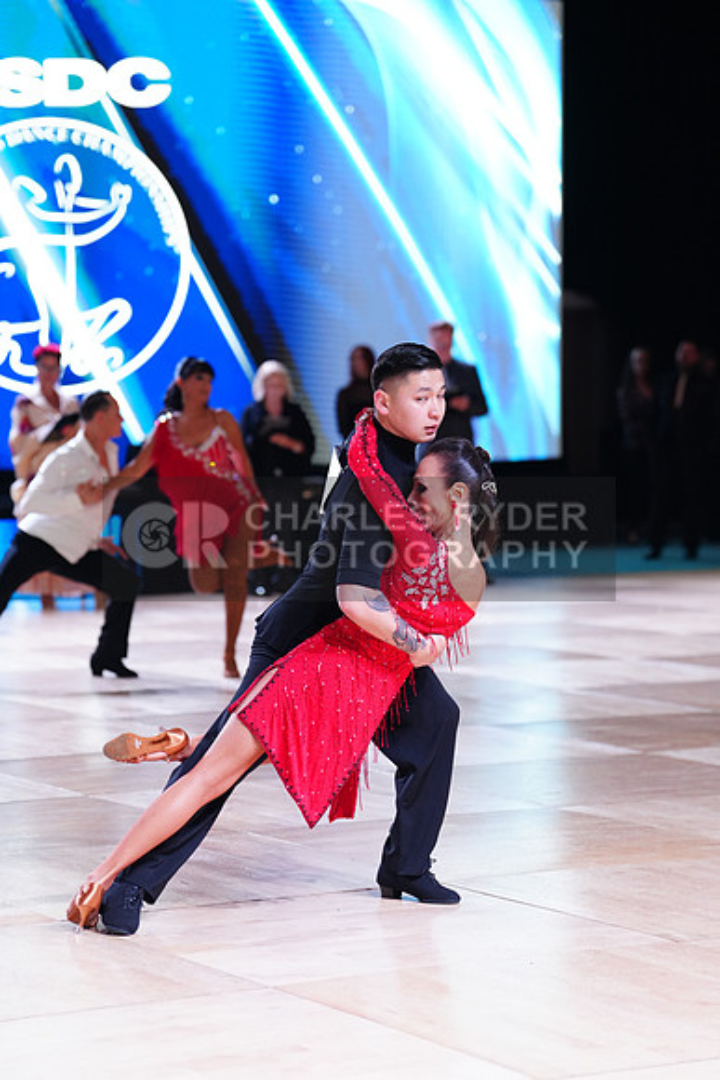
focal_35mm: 107
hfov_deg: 12.8
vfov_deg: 19.1
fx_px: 3208
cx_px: 360
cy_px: 540
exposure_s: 1/500
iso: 1600
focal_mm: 107
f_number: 2.8
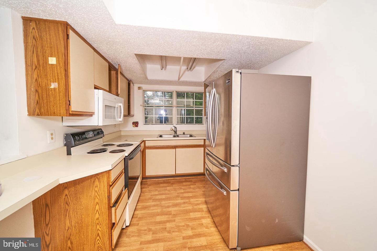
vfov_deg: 85.4
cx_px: 188
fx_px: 136
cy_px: 126
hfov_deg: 108.3
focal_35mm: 13
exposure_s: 1/500
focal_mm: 13
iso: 2000
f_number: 4
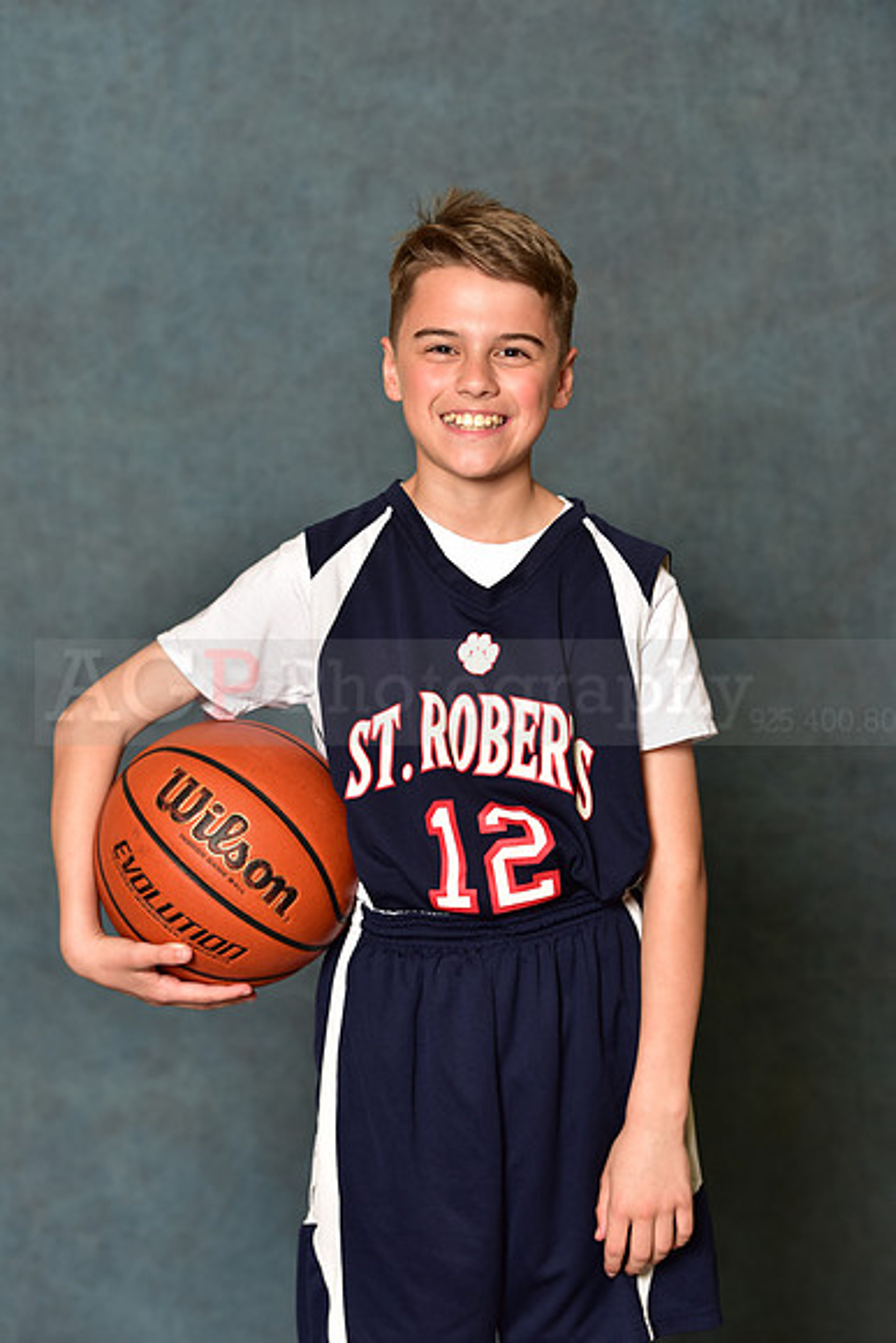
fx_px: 4104
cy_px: 672
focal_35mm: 110
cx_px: 448
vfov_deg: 18.6
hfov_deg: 12.5
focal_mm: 110
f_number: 4.5
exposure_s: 1/200
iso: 320
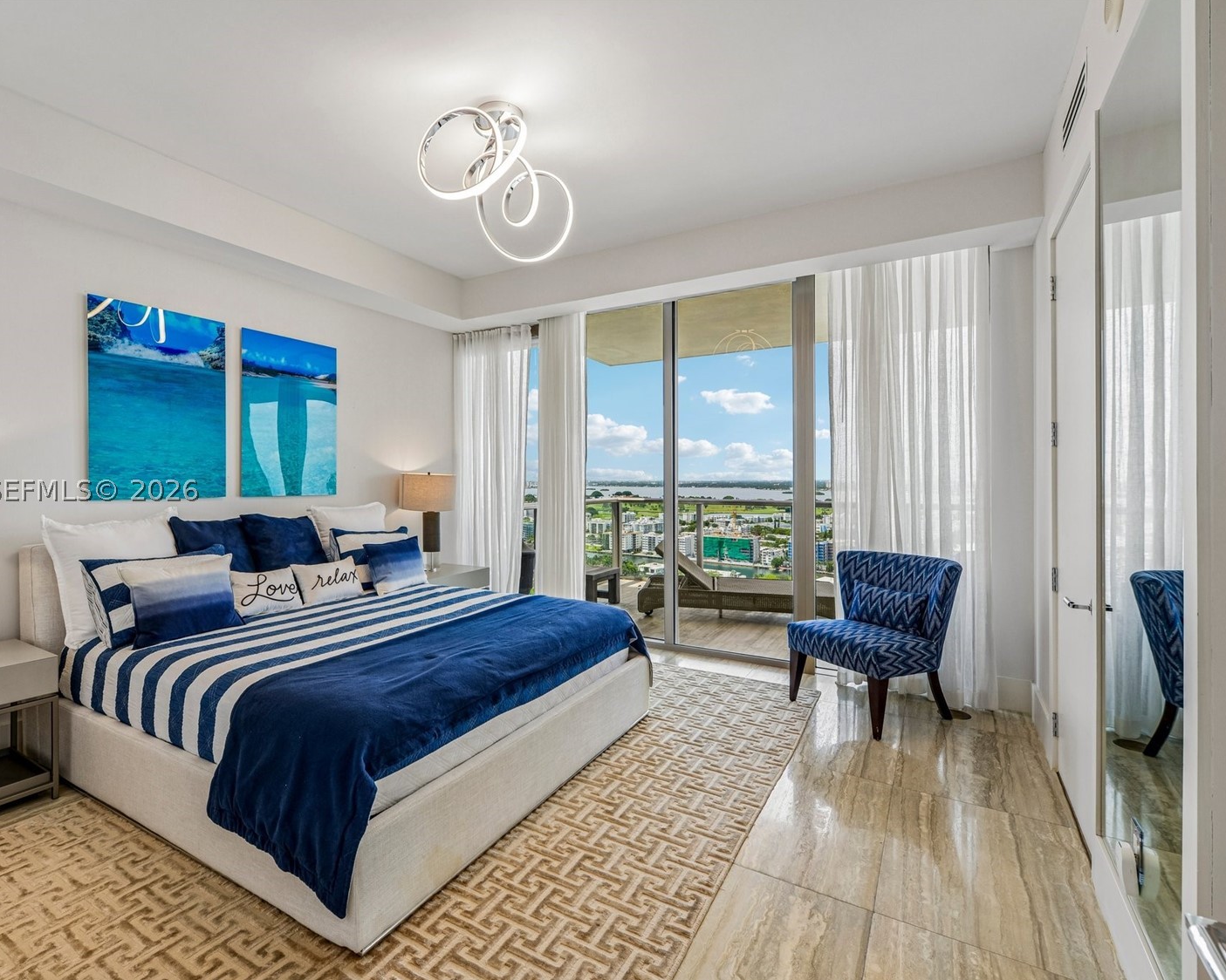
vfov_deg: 77.0
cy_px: 489
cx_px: 541
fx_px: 617
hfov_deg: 89.3
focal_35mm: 17
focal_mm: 15
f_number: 9
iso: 200
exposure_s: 1/50
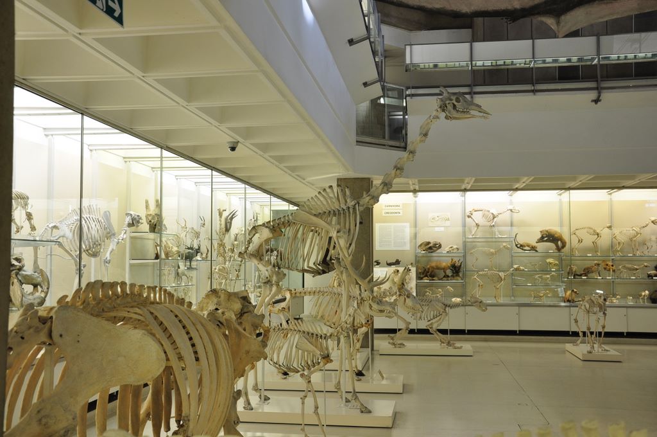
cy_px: 218
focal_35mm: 38
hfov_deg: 51.3
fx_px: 684
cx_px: 328
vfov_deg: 35.4
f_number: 6.3
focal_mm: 25
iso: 400
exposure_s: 1/20
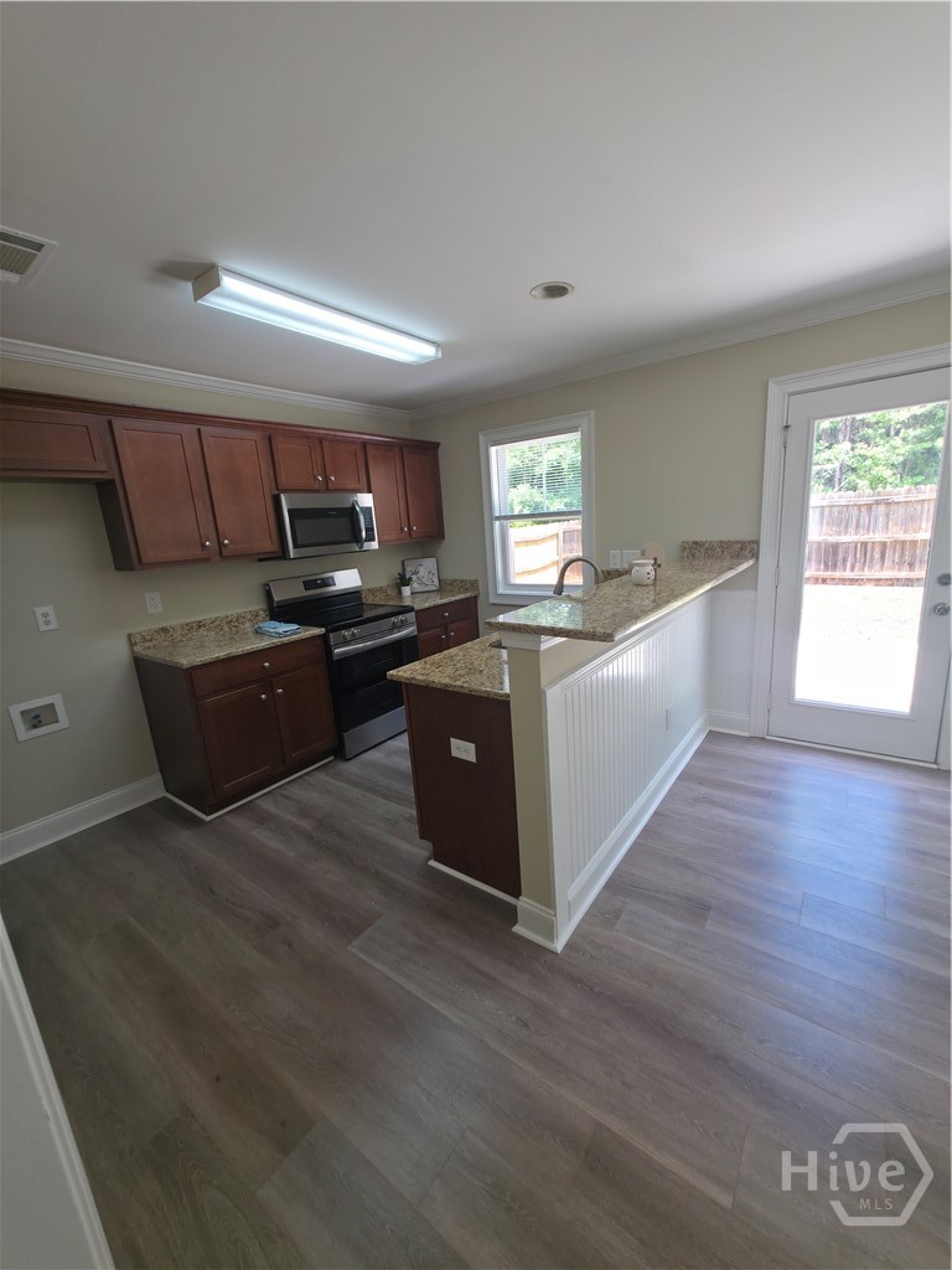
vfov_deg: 106.2
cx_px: 476
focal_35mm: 13
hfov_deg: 89.9
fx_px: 477
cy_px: 635
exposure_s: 1/60
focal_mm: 2.2
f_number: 1.9
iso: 40
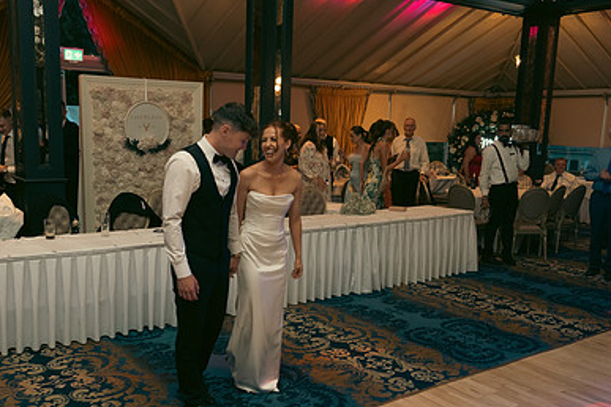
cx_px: 268
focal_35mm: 36
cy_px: 237
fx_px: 611
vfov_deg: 36.8
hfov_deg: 53.0
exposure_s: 1/200
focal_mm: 24
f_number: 3.5
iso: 2500
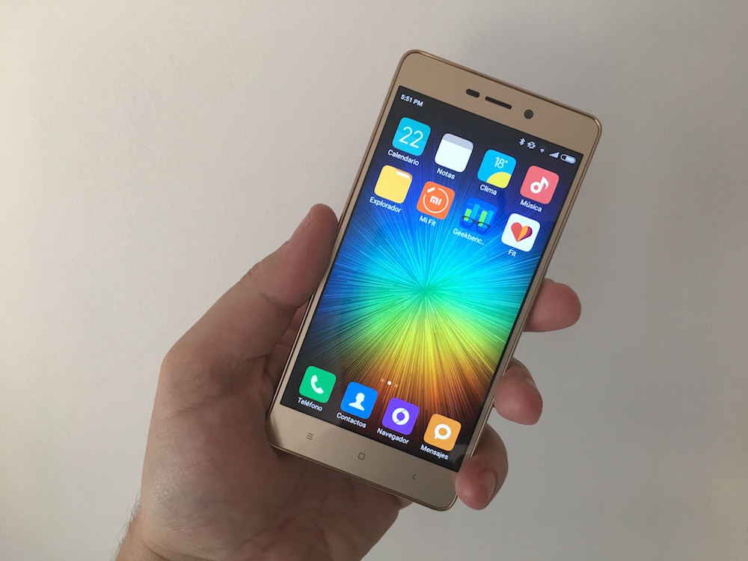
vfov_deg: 48.2
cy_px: 280
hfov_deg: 61.7
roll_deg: +0.6
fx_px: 627
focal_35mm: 29
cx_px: 374
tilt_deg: -24.5
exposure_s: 1/33
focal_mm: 4.15
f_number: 2.2
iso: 40
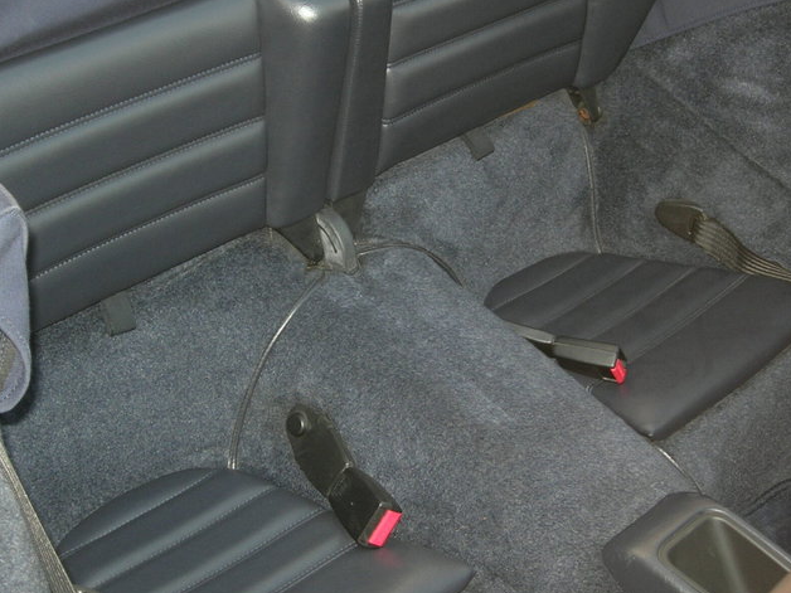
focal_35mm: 62
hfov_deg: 31.2
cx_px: 393
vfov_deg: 23.6
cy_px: 248
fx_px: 1417
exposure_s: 1/60.1
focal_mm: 7.8
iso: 64
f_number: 2.8
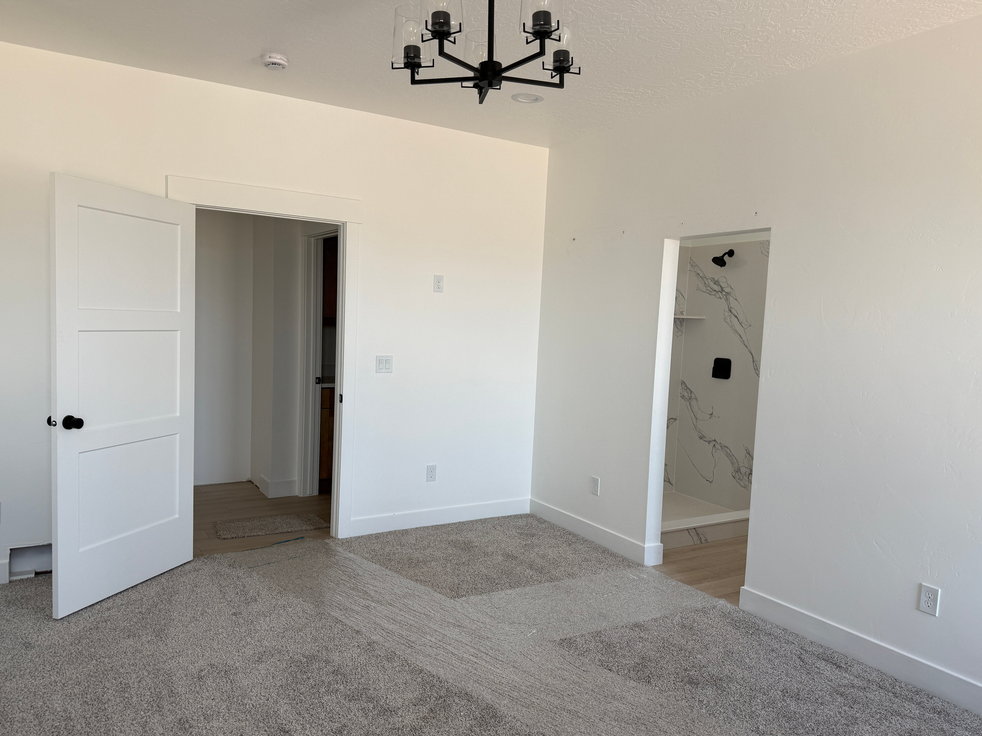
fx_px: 709
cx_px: 484
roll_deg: -2.1
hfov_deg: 69.4
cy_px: 373
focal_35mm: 25
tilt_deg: -4.4
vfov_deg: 54.9
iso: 64
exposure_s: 1/208
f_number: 1.78
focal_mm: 6.76
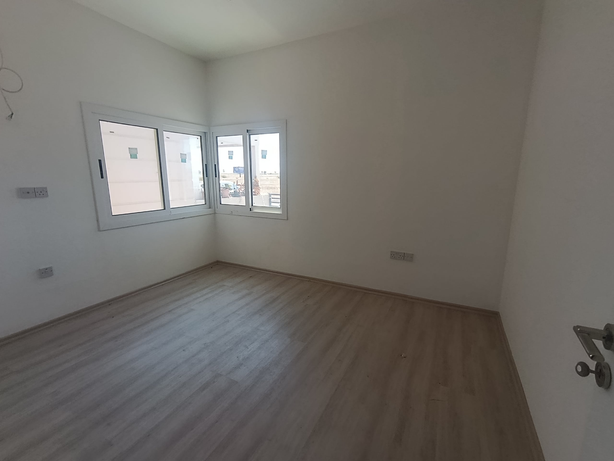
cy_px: 230
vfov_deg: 78.1
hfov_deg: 94.5
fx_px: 284
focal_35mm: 16
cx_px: 307
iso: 50
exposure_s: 1/122
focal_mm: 1.65
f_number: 2.2
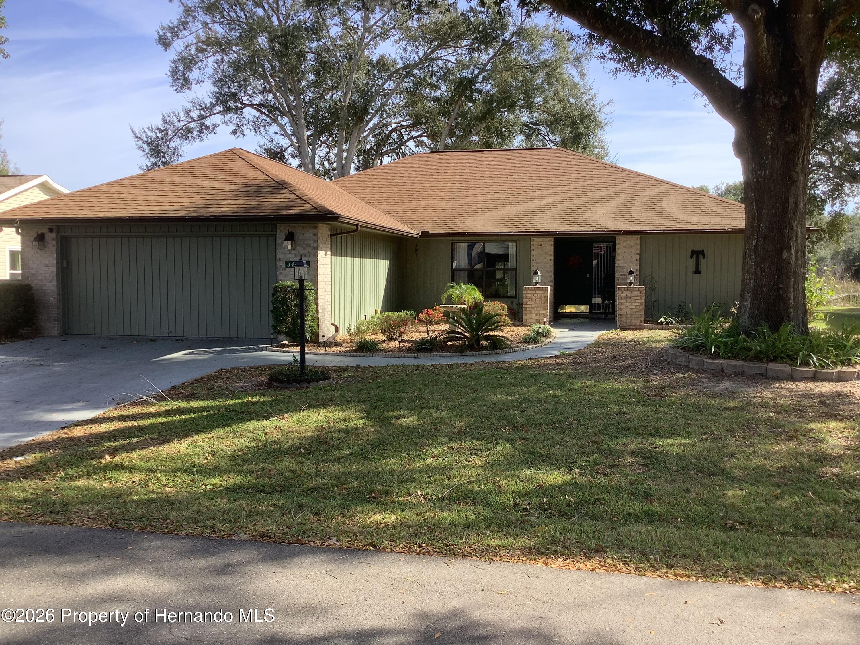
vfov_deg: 45.4
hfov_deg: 58.4
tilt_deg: -7.0
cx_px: 430
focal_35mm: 31
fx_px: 770
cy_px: 322
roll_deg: +0.0
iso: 25
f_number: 2.4
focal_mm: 3.3
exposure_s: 1/296
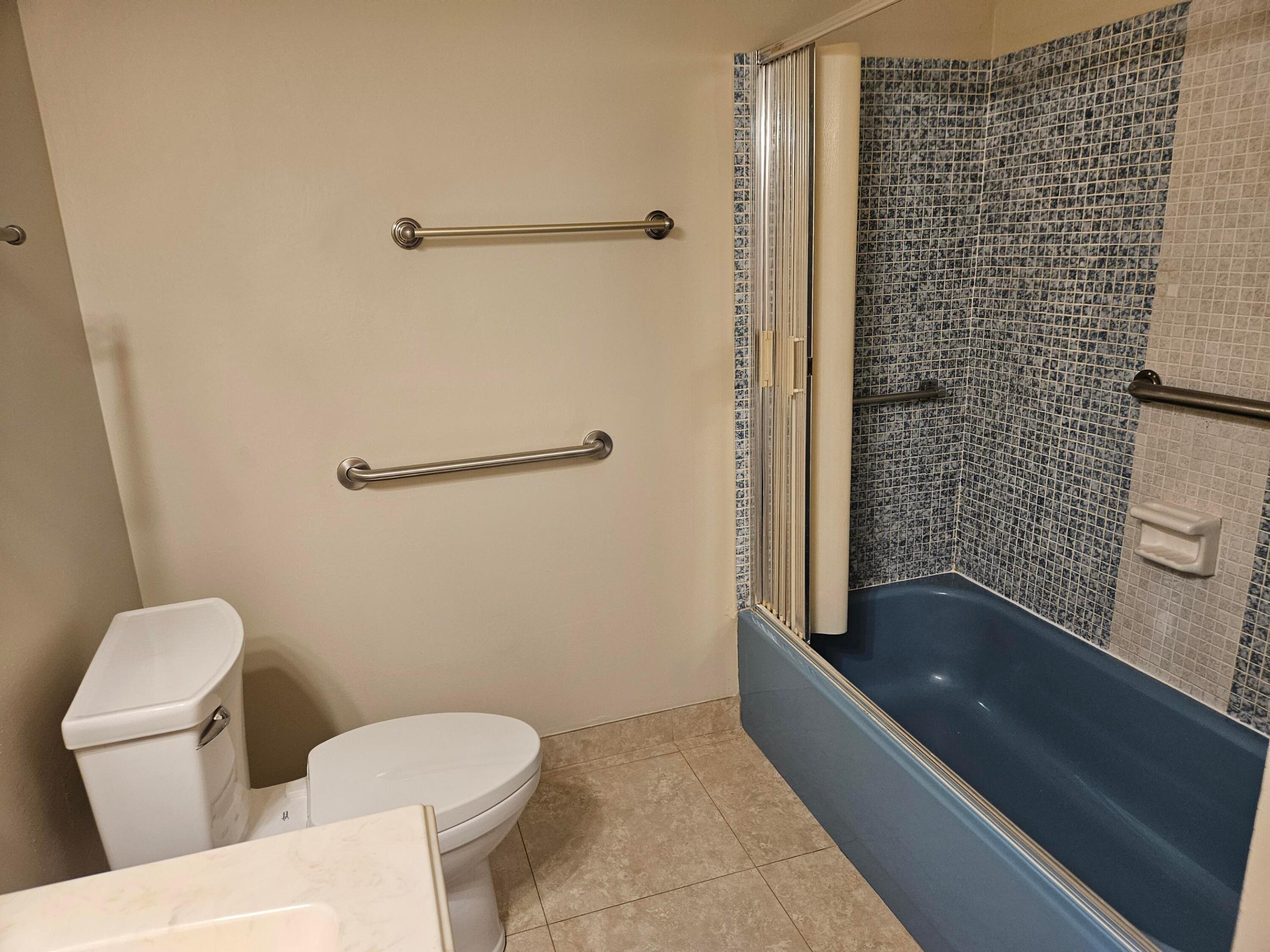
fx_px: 844
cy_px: 476
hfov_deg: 73.9
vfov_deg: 58.9
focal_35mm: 23
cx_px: 635
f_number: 1.8
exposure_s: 1/120
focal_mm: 5.4
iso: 200
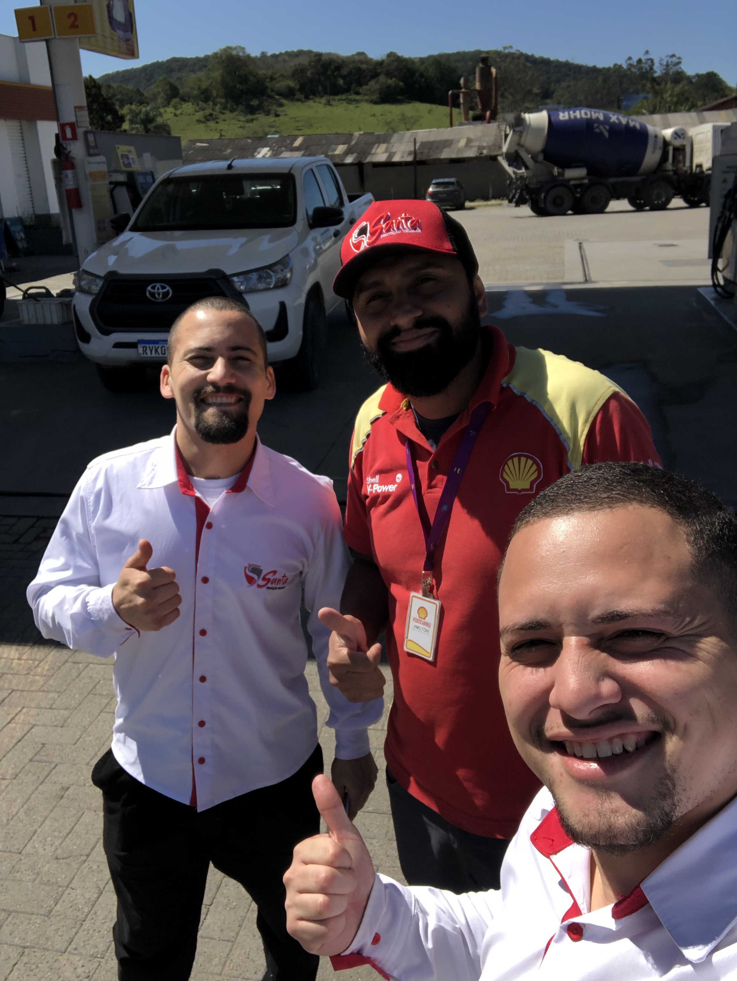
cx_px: 368
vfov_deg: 56.8
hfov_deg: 44.2
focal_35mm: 32
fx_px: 907
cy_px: 490
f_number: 2.2
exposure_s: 1/1083
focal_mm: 2.87
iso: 20
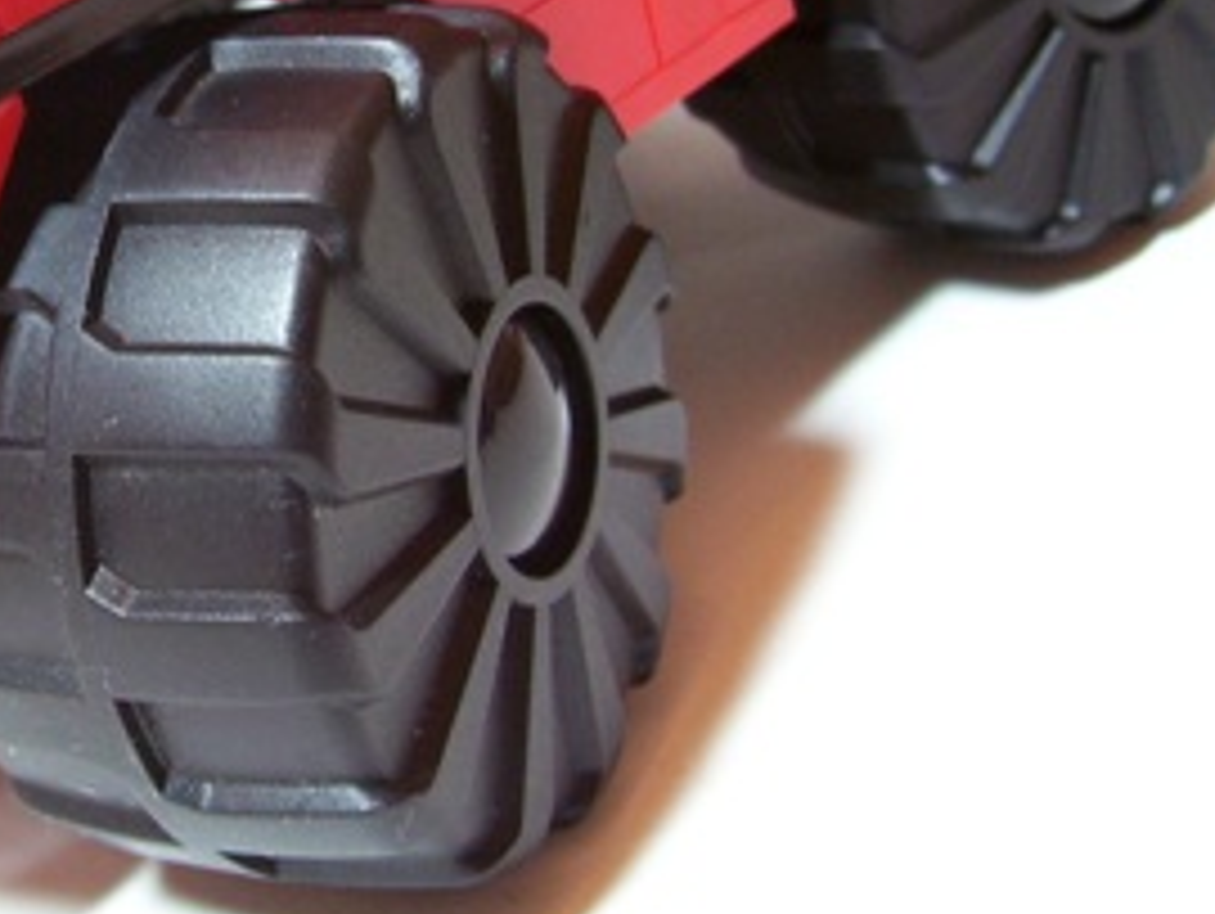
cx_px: 106
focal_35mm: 67
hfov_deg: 27.8
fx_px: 2354
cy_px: 81
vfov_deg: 21.4
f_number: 2.7
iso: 160
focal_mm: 5.6
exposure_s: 1/8
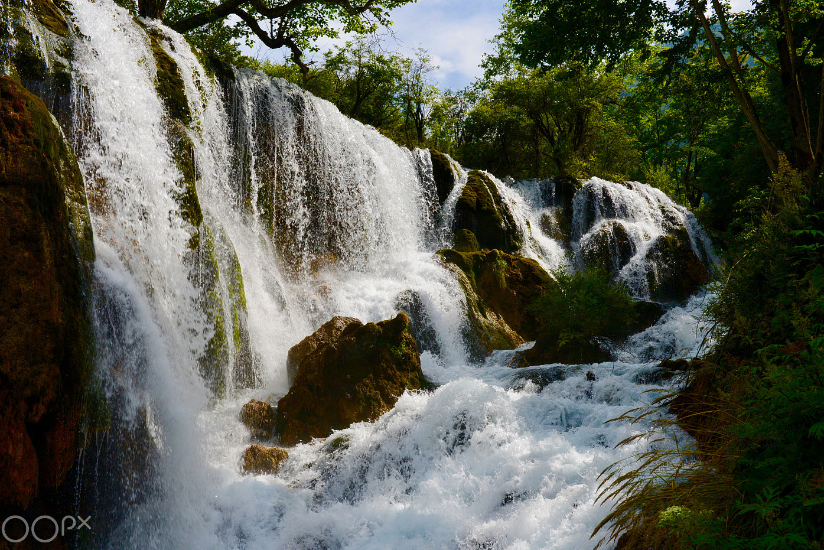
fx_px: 893
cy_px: 291
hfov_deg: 49.5
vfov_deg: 34.2
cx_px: 417
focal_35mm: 39
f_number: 10
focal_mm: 34
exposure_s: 1/250
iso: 100
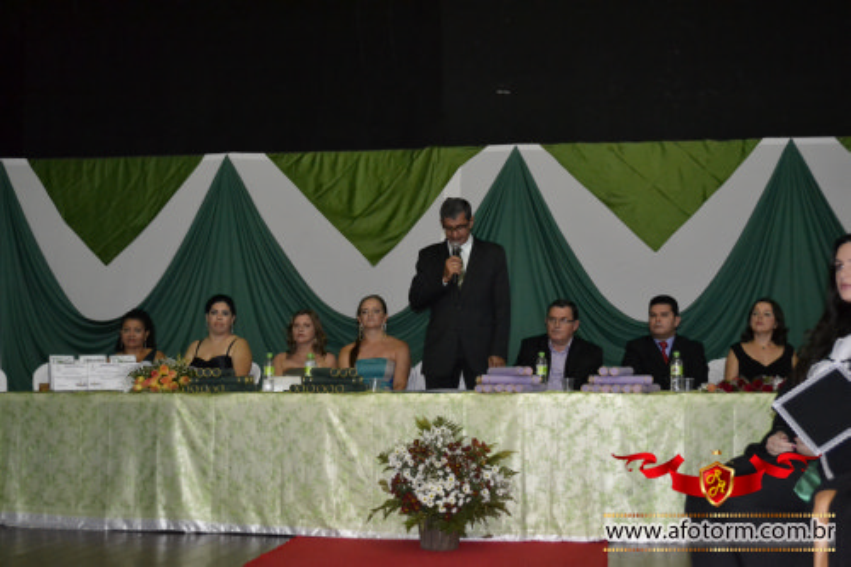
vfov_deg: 26.5
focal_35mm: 51
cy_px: 284
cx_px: 426
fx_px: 1205
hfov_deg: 38.9
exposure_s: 1/60
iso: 3200
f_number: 5
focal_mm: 34
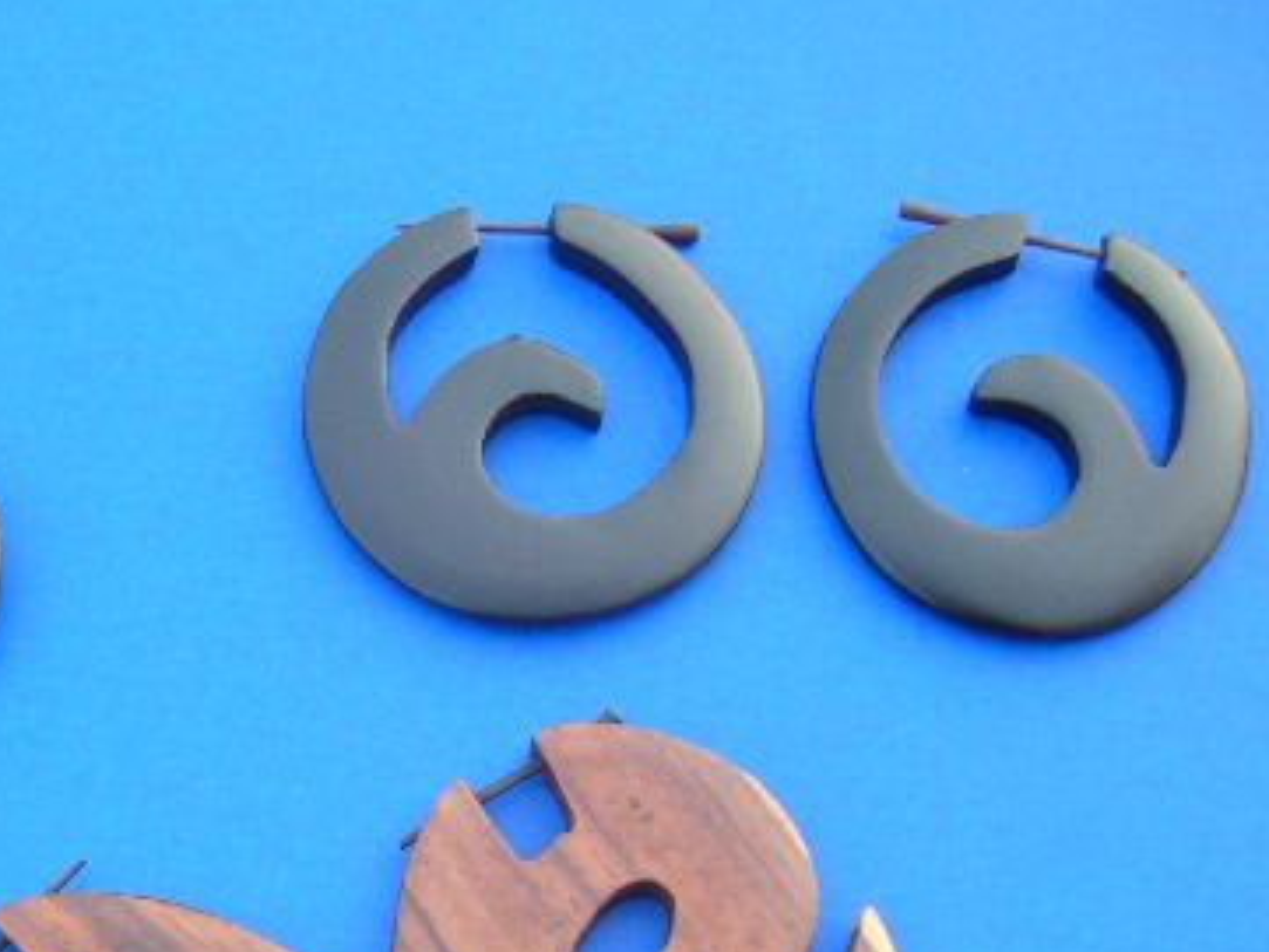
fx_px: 2274
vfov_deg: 23.1
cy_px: 833
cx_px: 316
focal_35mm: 62
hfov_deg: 30.7
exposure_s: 1/56.4
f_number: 2.8
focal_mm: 5.8
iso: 50
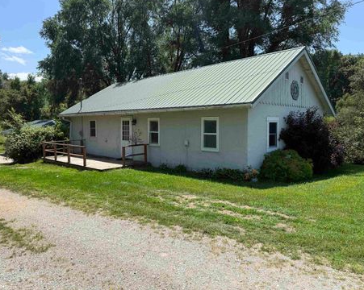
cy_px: 140
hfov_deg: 66.1
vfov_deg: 54.9
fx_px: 280
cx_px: 181
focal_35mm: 26
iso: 80
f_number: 1.78
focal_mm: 6.76
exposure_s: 1/3425
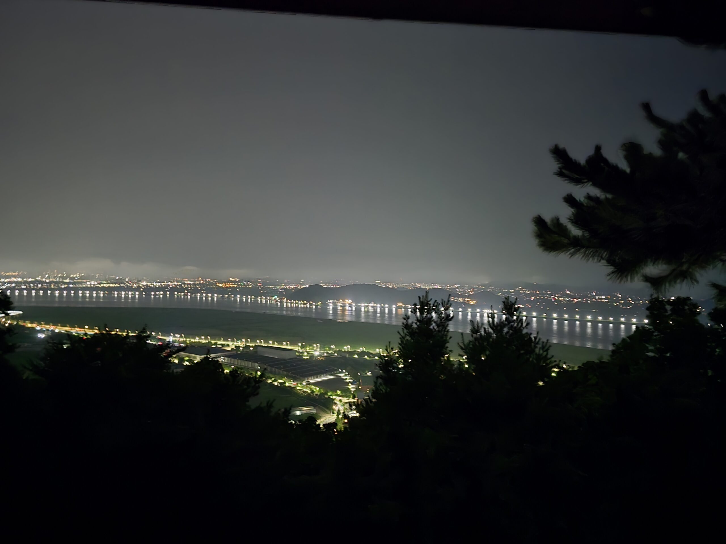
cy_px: 272
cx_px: 363
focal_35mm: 23
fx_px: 482
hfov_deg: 73.9
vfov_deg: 58.9
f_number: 1.7
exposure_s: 1/10.9
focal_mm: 6.3
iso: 3200
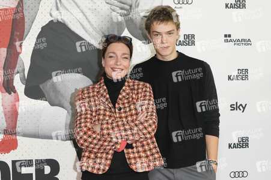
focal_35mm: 70
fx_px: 527
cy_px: 90
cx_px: 136
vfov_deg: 19.4
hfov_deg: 28.9
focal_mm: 70
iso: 2500
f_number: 8
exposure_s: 1/250
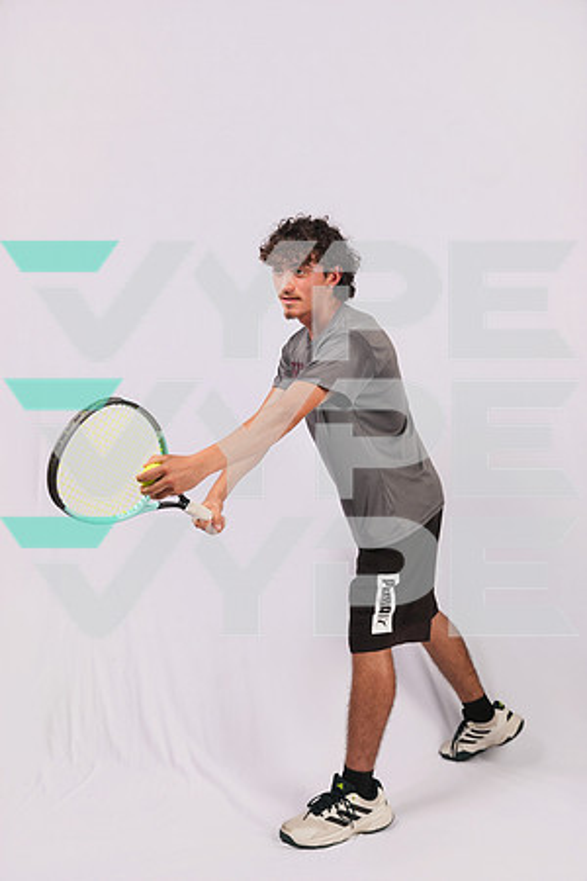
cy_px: 440
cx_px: 294
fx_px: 832
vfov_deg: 55.8
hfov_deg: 38.9
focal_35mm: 34
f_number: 5.6
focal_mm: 34
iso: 160
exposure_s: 1/125
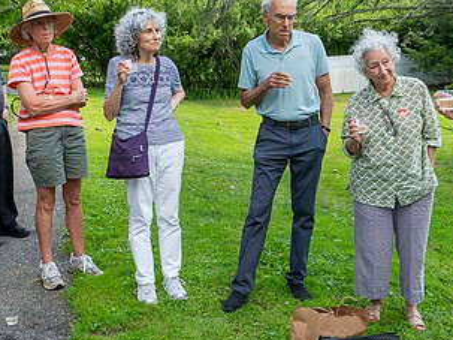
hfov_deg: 41.1
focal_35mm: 46
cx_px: 191
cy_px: 146
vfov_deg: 31.5
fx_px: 602
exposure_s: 1/250
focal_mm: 12
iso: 400
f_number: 6.3
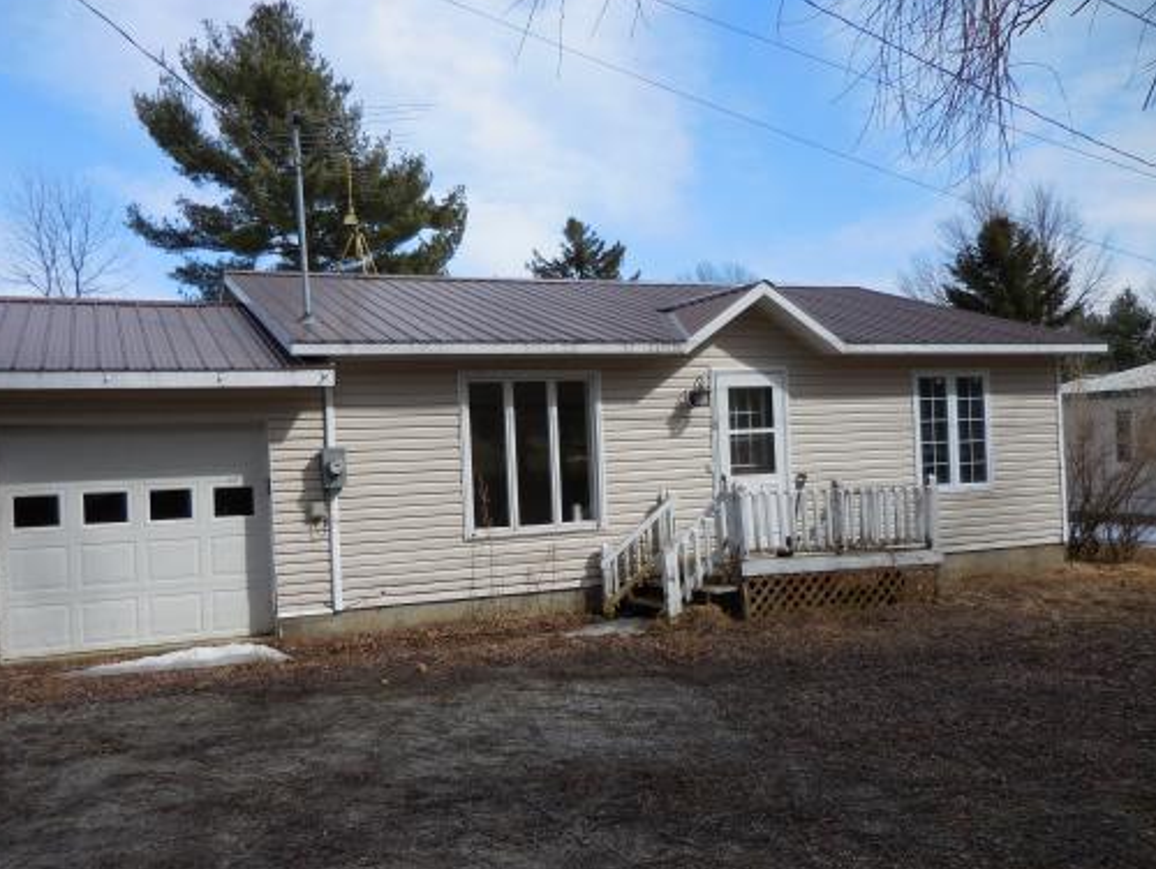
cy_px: 467
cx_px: 495
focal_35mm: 29
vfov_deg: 48.3
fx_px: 969
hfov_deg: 61.3
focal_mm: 4.5
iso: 125
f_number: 3.3
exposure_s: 1/1600
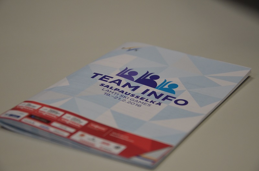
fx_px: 667
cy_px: 86
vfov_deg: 14.6
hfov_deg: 22.0
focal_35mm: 93
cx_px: 130
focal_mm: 62
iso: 800
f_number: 5.3
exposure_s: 1/100
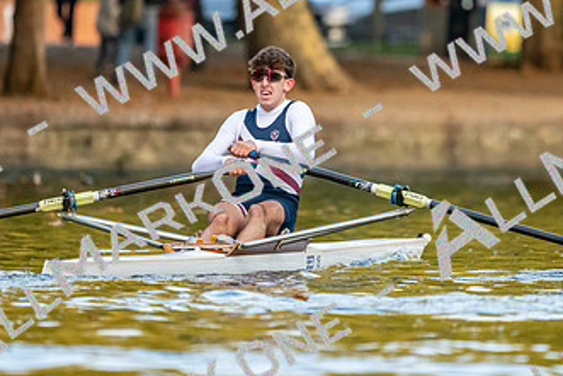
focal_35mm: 701
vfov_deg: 2.0
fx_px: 10967
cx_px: 286
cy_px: 120
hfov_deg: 2.9
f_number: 4.5
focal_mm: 400
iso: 3600
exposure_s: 1/2500
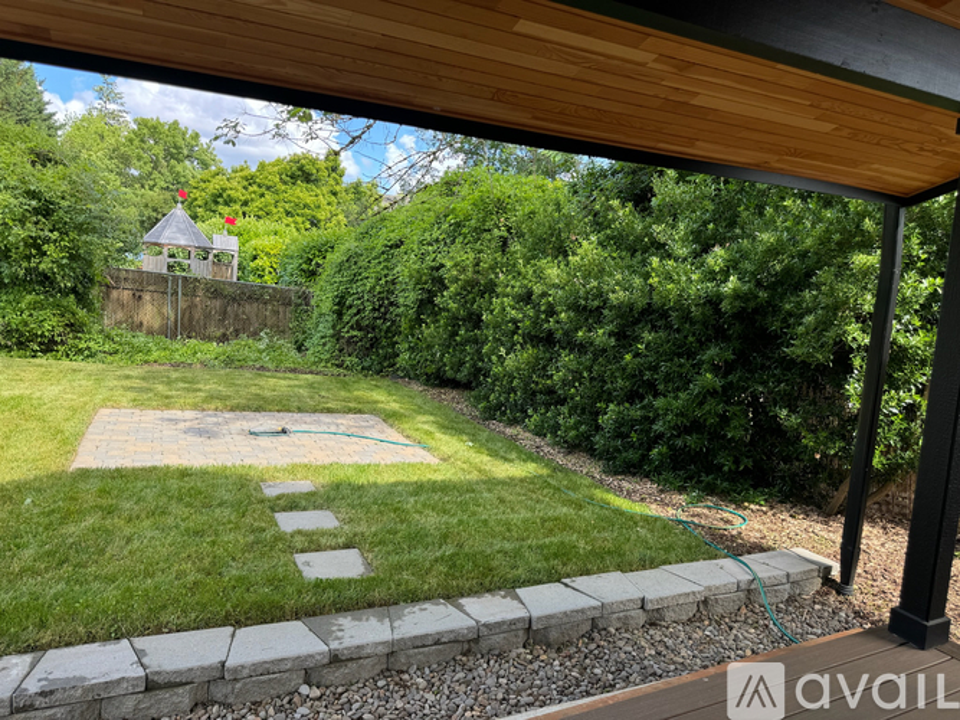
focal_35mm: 24
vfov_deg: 56.8
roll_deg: -3.5
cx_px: 480
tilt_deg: -6.9
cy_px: 360
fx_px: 665
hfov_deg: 71.6
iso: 80
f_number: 1.78
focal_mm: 6.76
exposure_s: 1/499
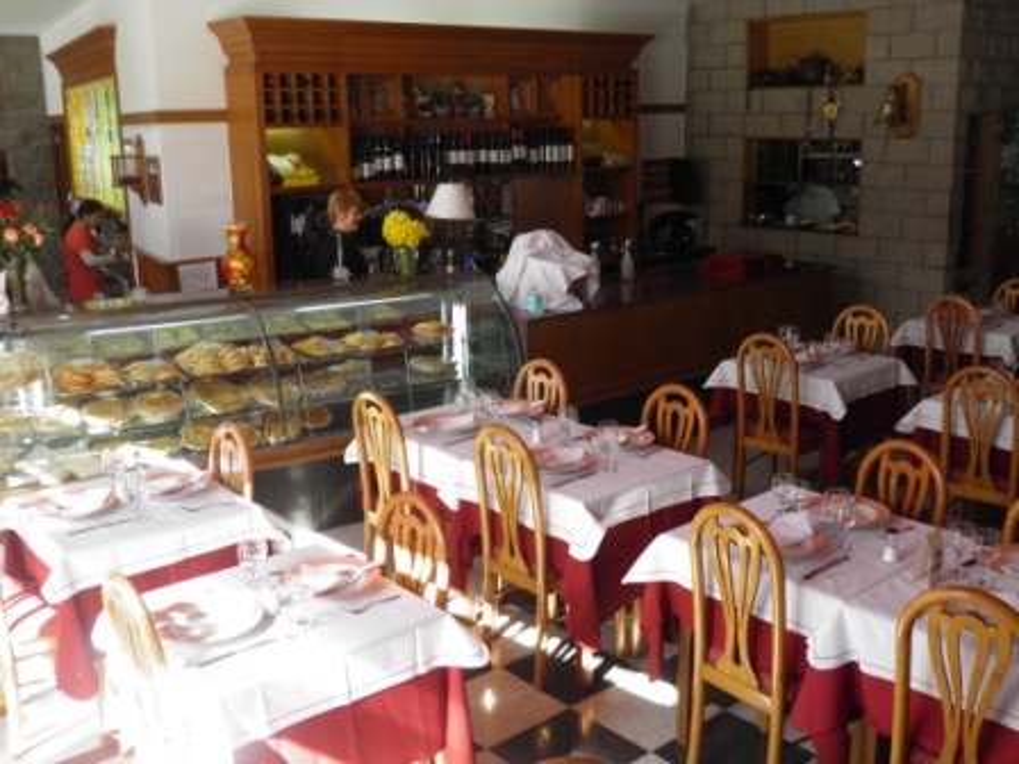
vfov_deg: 40.7
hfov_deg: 52.6
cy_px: 382
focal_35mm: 35
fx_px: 1030
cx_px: 510
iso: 64
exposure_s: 1/30
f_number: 3.1
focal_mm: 6.3
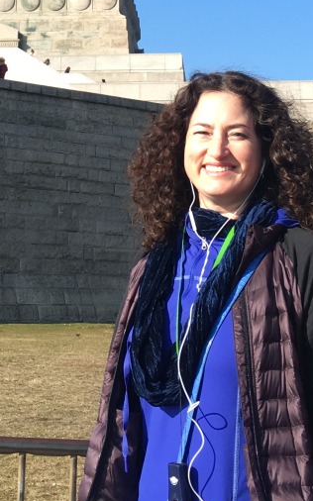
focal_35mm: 83
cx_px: 79
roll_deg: +0.7
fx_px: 1133
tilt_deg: +18.8
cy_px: -78
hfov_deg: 15.7
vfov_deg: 23.1
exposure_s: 1/630
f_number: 2.2
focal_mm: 4.15
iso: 25
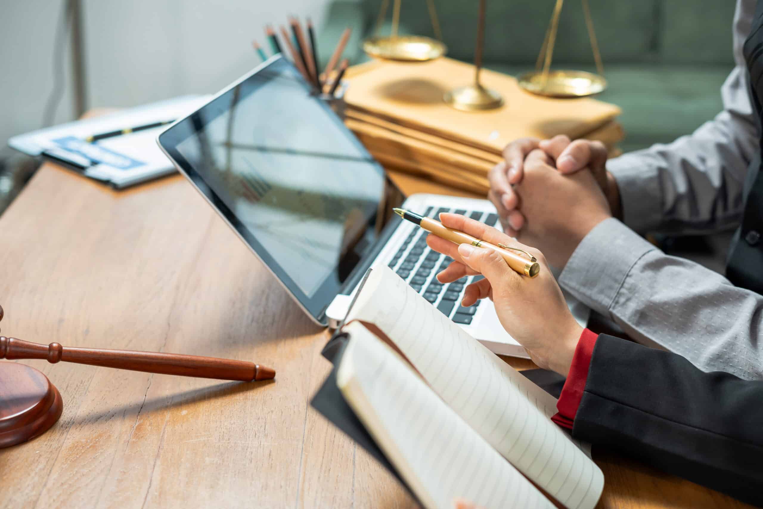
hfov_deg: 39.6
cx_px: 382
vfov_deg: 27.0
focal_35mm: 50
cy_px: 254
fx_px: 1060
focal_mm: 50
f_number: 3.2
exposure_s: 1/125
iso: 500
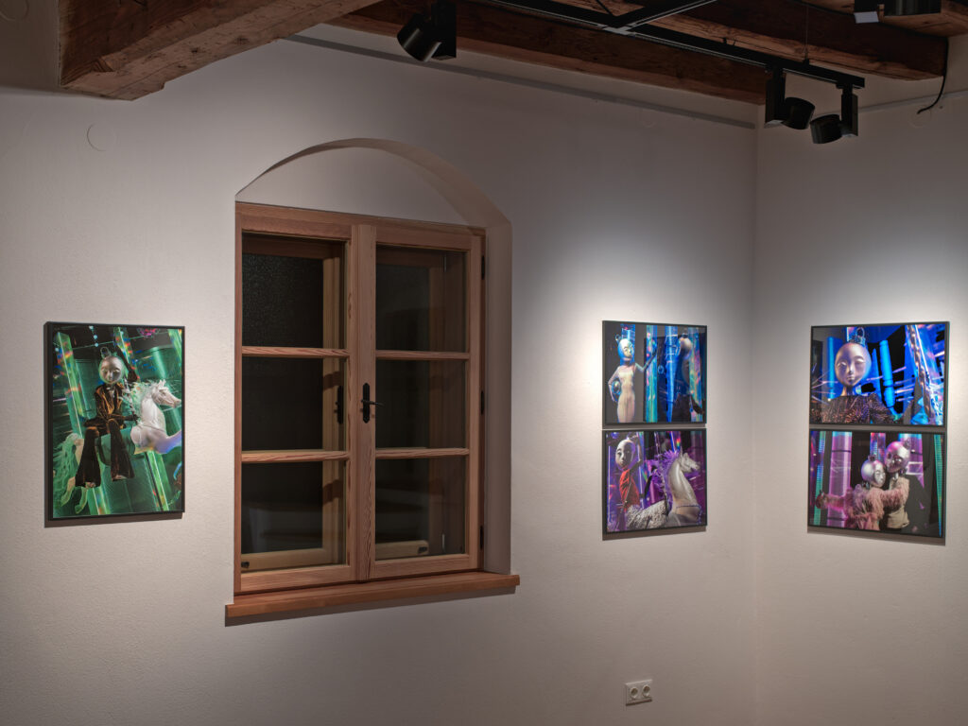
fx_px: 1230
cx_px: 484
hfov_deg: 42.9
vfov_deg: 32.9
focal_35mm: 44
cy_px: 363
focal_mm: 55
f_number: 5.6
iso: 800
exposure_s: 1/40
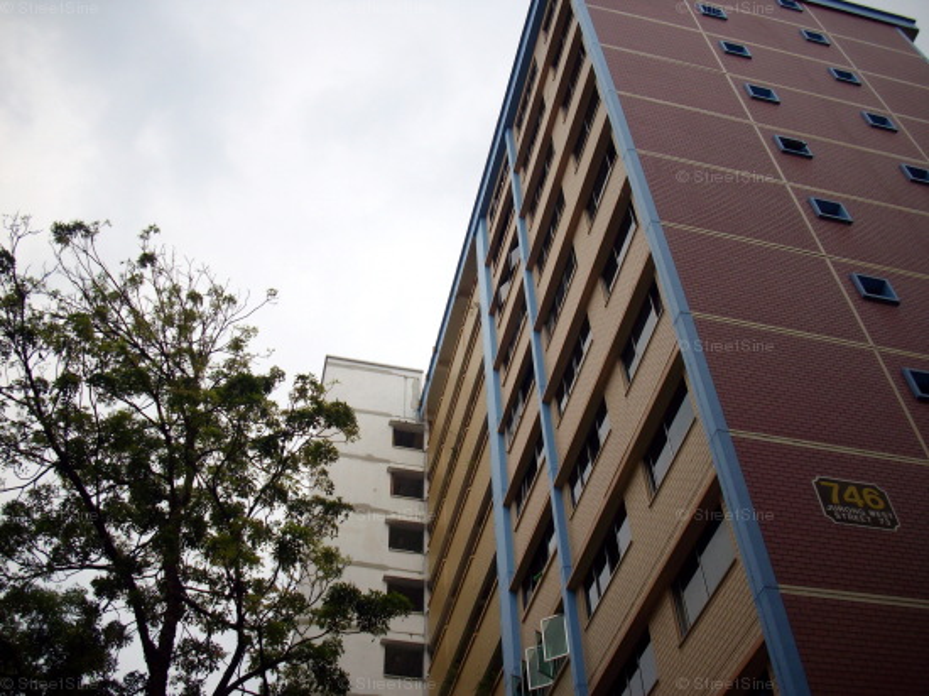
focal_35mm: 37
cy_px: 348
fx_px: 993
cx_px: 464
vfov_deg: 38.6
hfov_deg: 50.2
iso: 80
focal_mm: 6.2
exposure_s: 1/400
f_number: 5.6
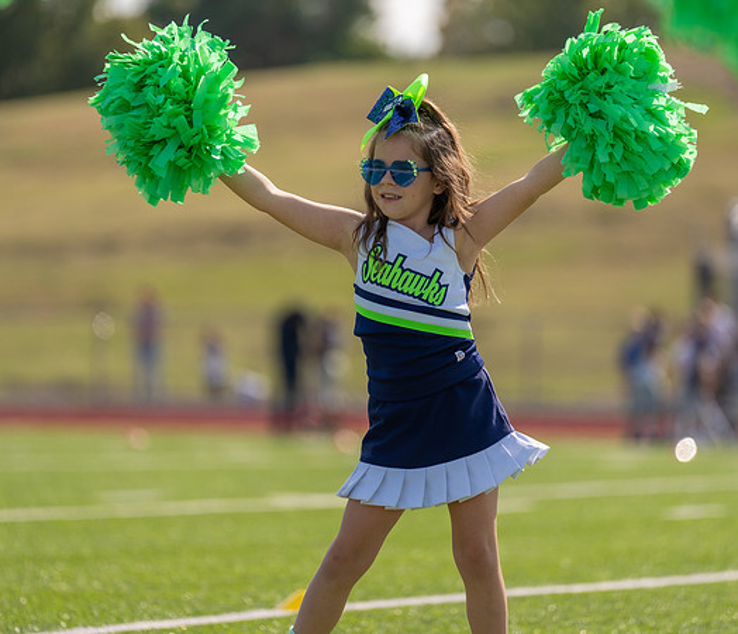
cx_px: 381
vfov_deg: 6.0
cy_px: 274
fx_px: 6000
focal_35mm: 267
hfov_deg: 7.0
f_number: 2.8
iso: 100
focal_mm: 200
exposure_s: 1/2000
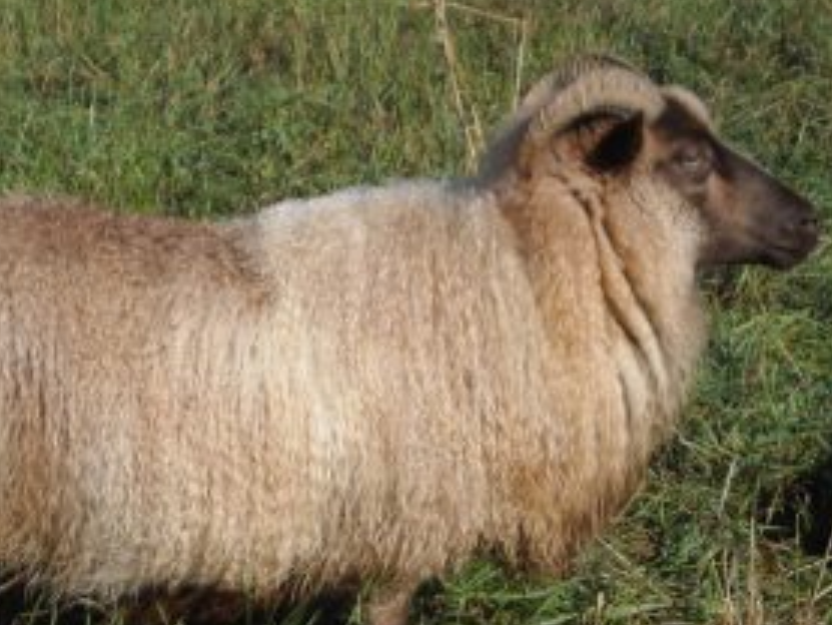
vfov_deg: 8.7
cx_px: 360
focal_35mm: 170
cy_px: 394
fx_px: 4088
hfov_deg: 11.6
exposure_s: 1/154
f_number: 9.3
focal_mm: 17.1
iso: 64
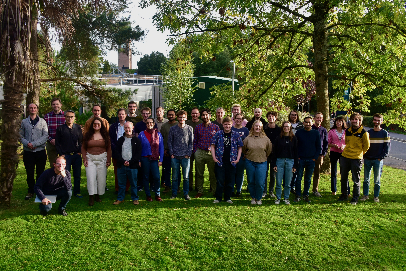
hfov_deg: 58.7
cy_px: 136
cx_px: 203
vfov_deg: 41.2
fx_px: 361
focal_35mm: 32
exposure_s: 1/200
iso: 800
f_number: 8
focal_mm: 32
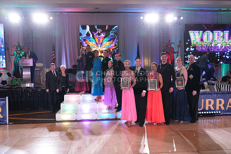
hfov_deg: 61.9
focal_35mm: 30
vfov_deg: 43.6
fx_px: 193
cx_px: 116
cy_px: 77
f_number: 4
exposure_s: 1/400
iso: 2000
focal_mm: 30
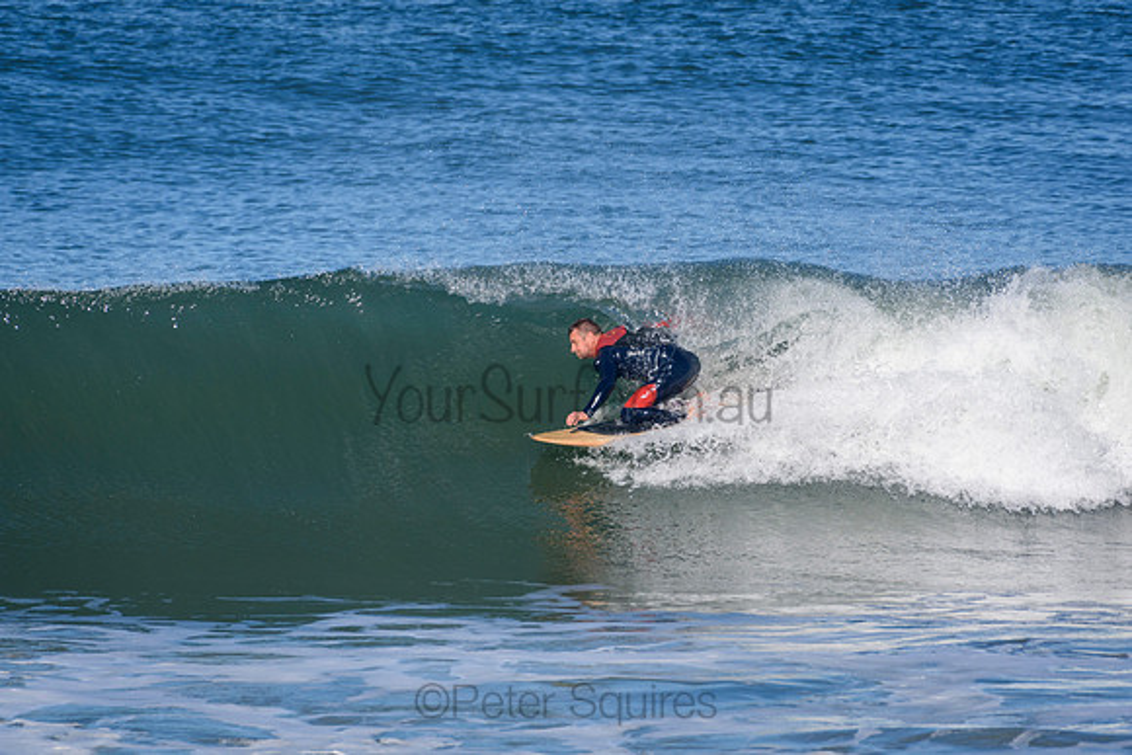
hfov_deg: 2.7
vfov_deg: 1.8
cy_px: 378
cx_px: 566
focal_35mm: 750
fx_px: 23588
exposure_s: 1/2000
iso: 320
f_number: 5.6
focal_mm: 500
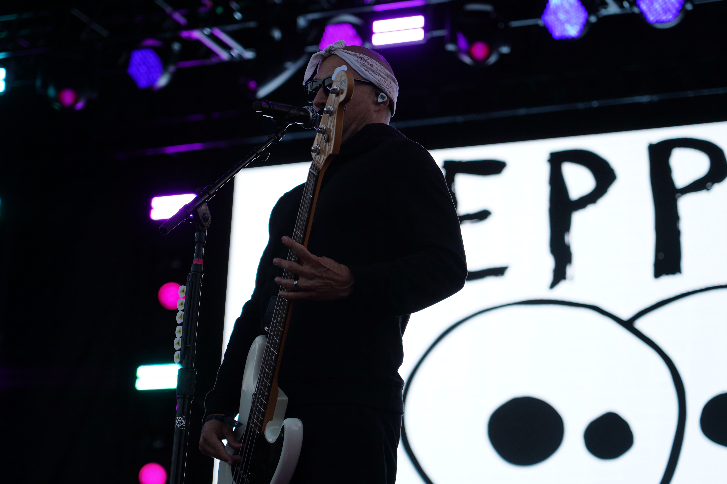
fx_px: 2120
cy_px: 242
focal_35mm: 105
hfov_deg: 19.5
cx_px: 364
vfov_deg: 13.0
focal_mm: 105
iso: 100
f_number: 4.5
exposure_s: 1/160
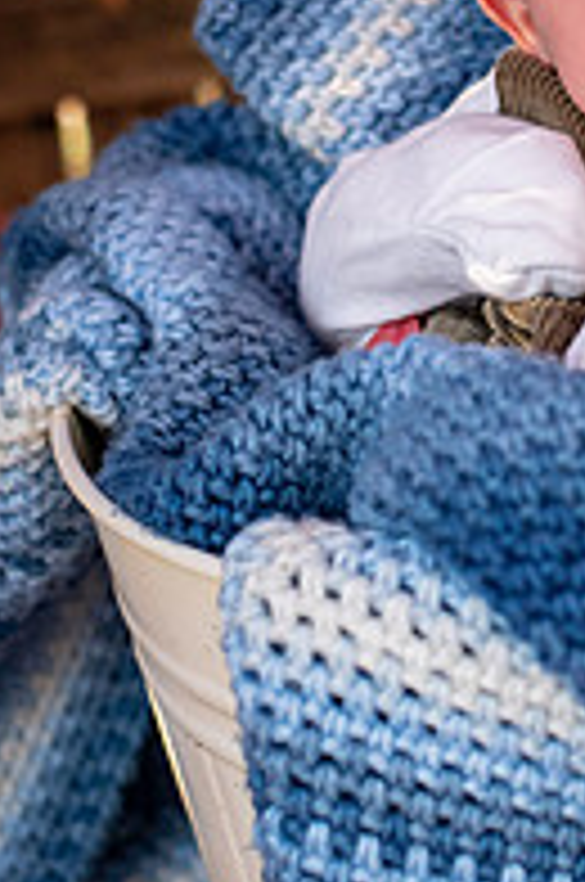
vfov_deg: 17.6
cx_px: 655
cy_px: 153
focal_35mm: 115
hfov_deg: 11.7
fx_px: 2813
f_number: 3.2
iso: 3200
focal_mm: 50
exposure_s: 1/2000
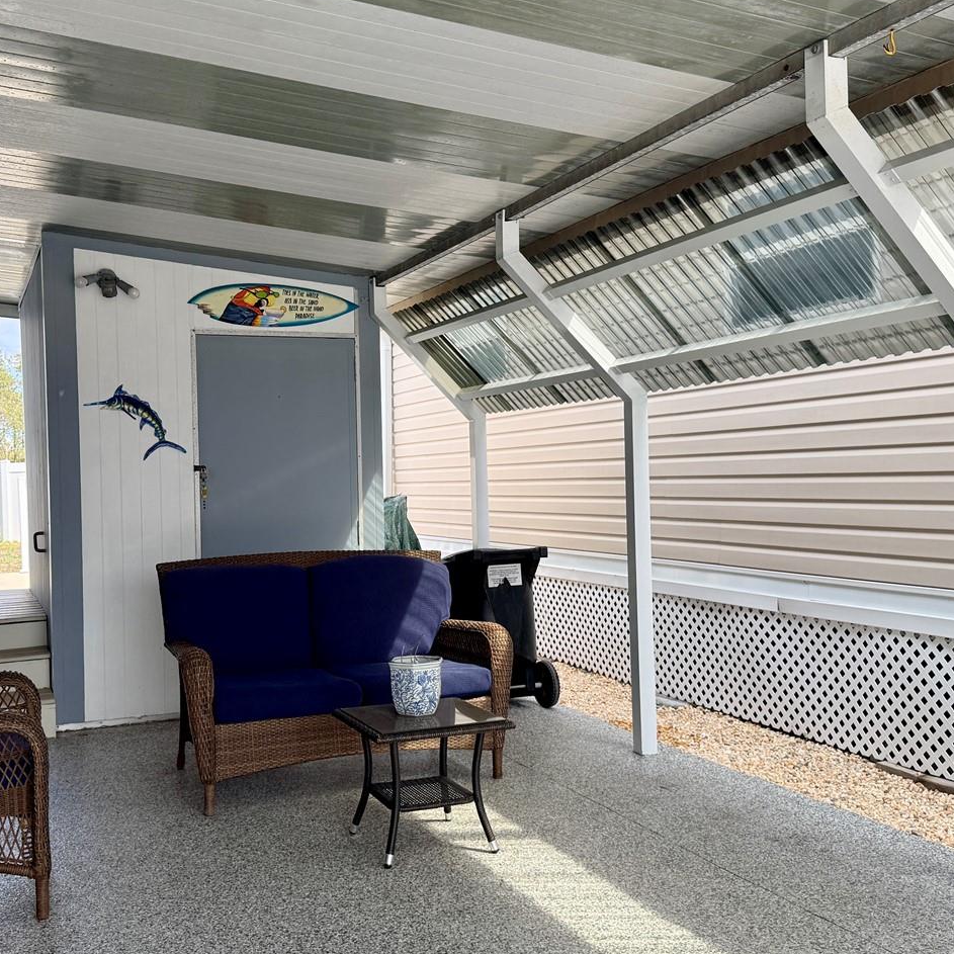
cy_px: 483
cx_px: 398
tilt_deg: -0.8
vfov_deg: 46.0
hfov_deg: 45.9
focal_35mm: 36
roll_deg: +1.7
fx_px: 1122
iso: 100
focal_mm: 6.76
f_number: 1.78
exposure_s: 1/1464
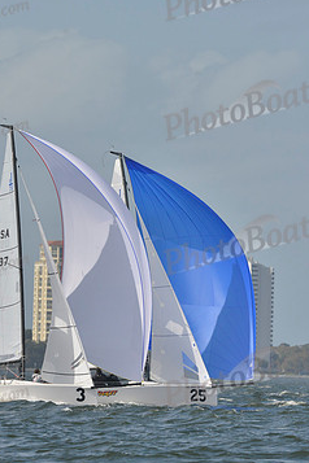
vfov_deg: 3.7
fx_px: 7119
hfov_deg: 2.5
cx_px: 97
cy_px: 193
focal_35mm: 553
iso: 400
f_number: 9
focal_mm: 340
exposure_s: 1/1600
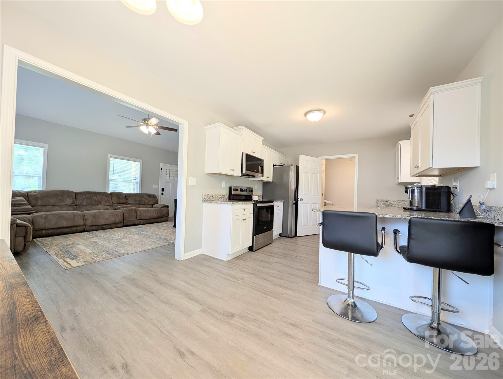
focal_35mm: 12
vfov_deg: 94.6
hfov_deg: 110.5
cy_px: 190
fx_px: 175
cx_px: 252
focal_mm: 2.23
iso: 55
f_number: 1.95
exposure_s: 1/60
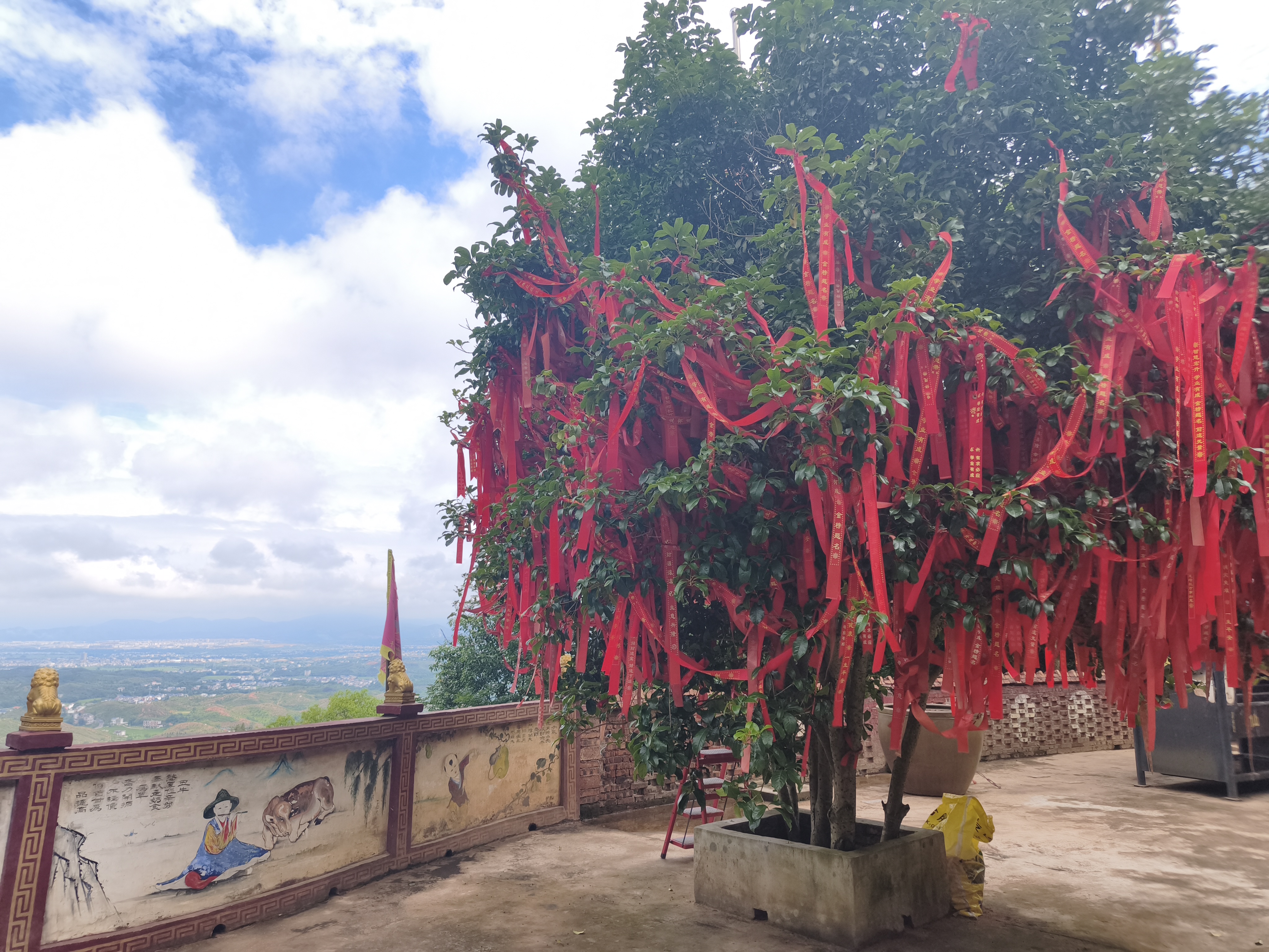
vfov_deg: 58.9
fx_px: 843
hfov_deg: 73.9
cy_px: 476
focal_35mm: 23
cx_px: 634
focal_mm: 5.56
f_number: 1.88
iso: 50
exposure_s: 1/1221
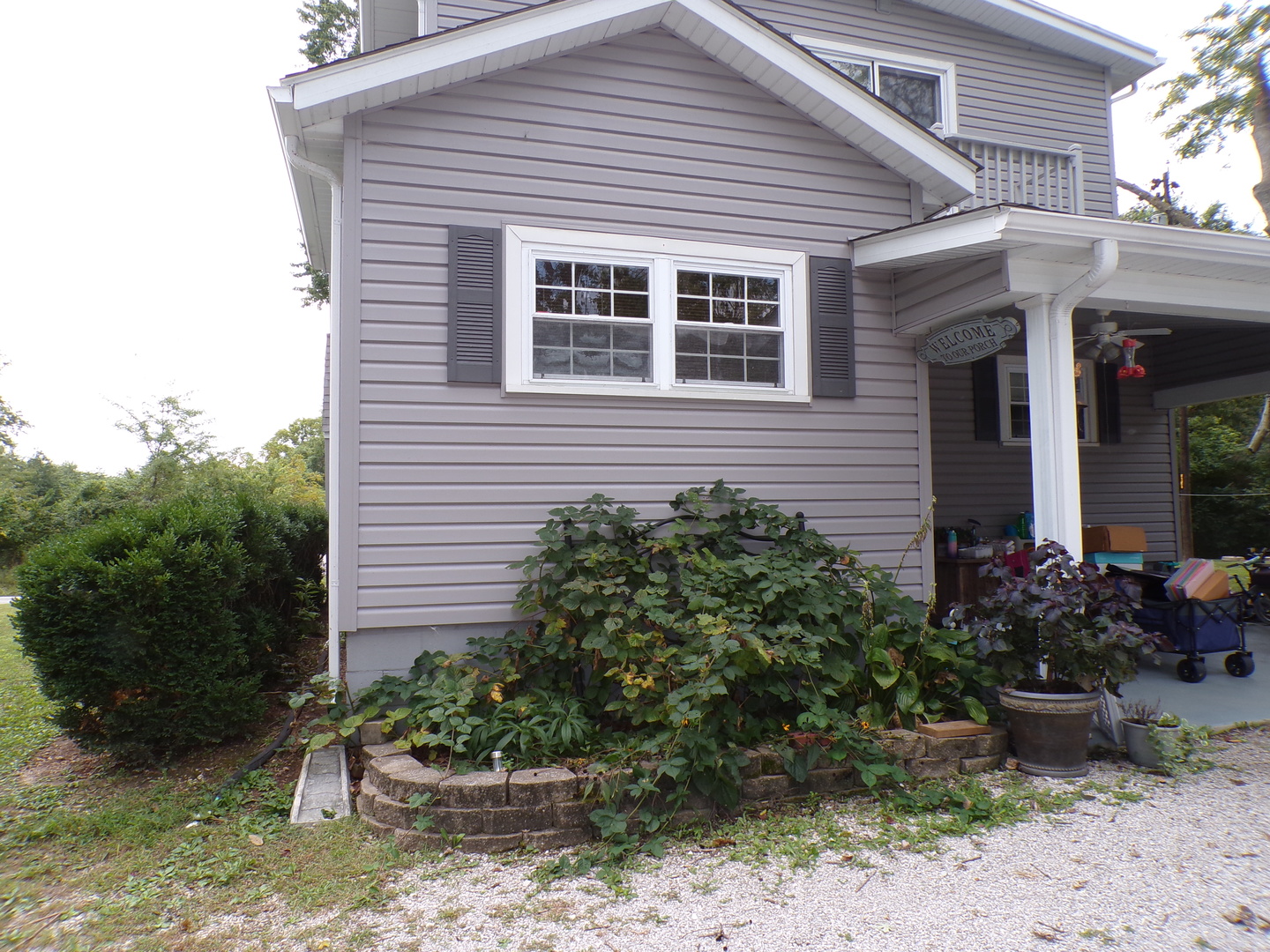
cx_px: 635
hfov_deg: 71.6
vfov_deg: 56.8
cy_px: 476
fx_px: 881
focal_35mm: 24
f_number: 4.4
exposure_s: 1/200
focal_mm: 4.3
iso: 100
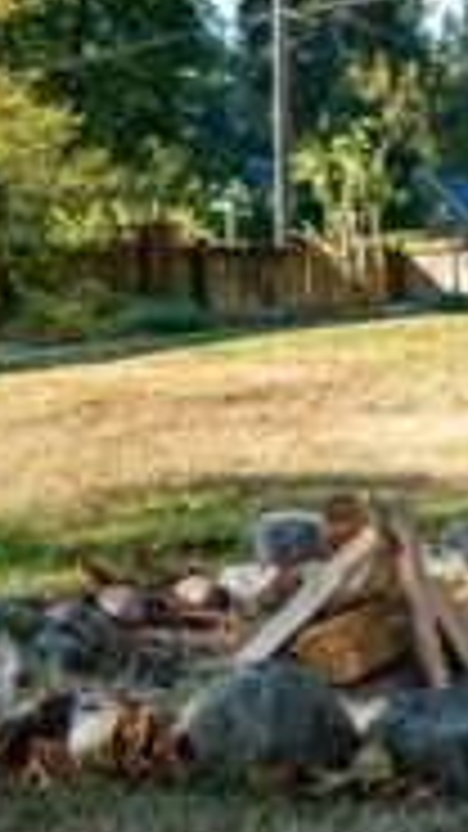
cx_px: 549
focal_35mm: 78
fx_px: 1724
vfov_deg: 27.0
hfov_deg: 15.0
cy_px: 281
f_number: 4
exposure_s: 1/1000
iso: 400
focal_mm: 34.5
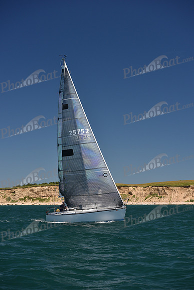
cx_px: 97
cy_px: 145
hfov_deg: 19.5
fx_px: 565
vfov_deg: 28.8
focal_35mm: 70
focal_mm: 70
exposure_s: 1/800
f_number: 5
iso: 250
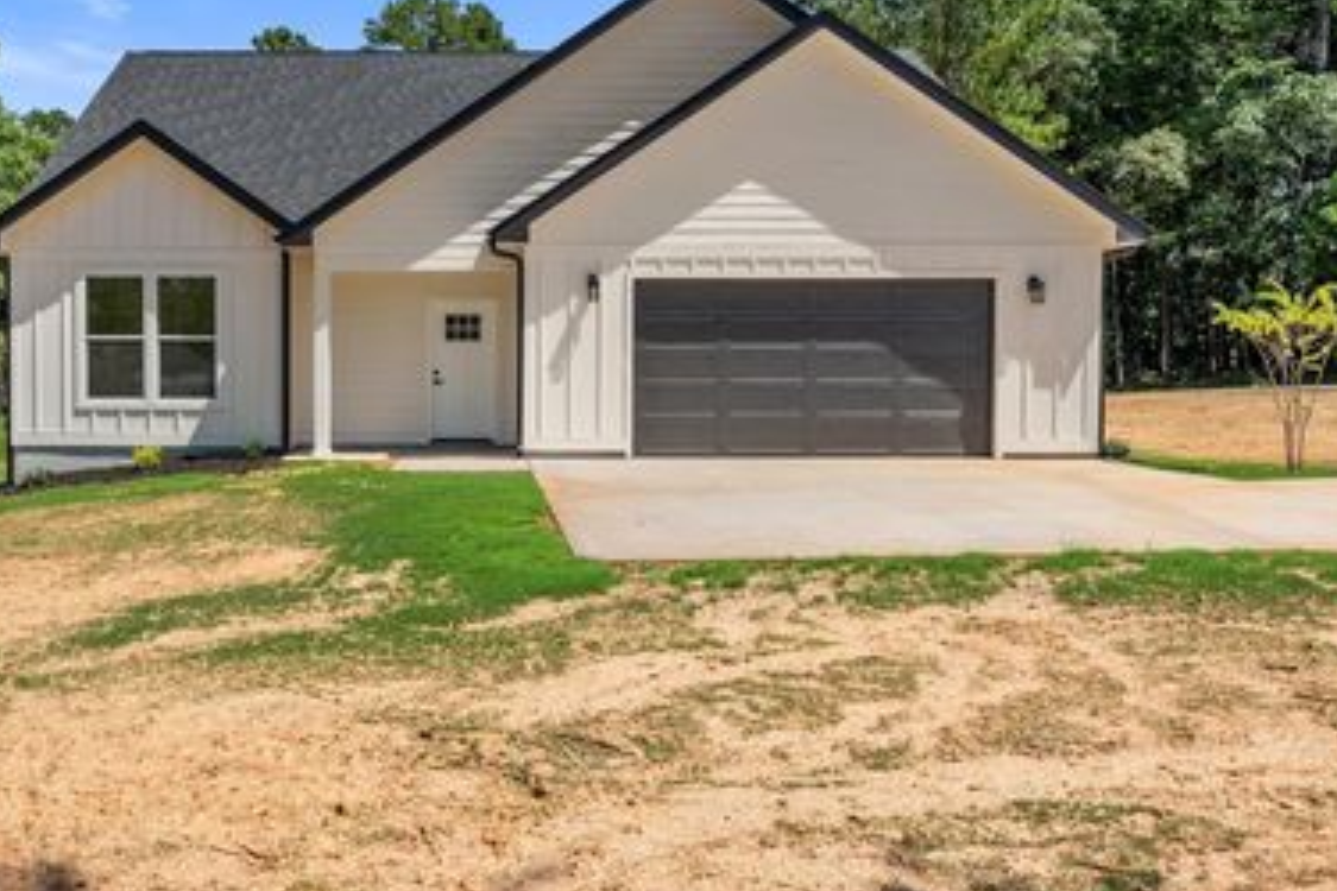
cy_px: 412
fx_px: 1188
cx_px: 453
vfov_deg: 41.1
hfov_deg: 57.5
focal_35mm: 32
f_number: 5.6
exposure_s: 1/2500
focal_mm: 24
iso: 400
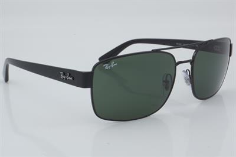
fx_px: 491
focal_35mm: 75
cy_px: 78
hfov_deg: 27.0
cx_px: 118
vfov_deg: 18.2
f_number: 29
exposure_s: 1/4
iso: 100
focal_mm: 50
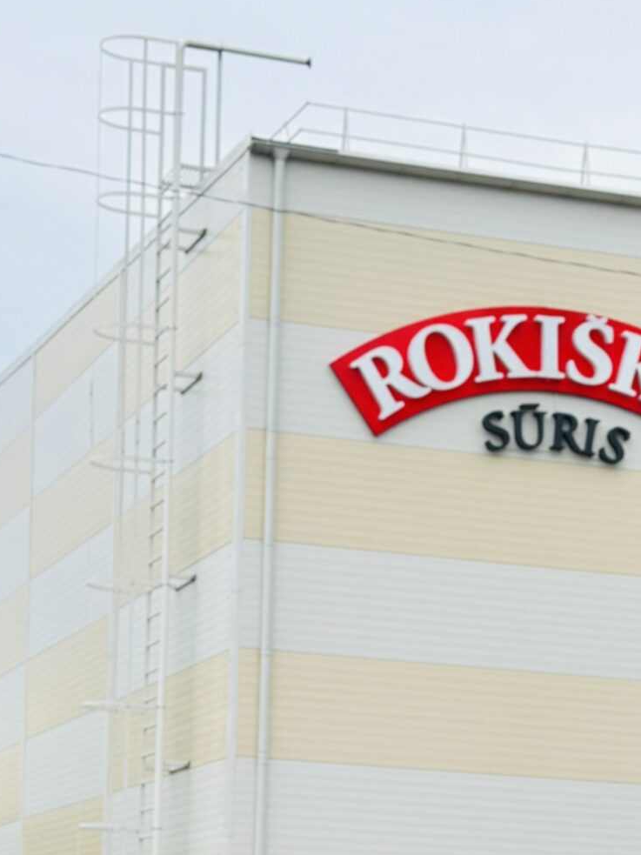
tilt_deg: -0.7
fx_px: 3087
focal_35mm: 125
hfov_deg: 11.8
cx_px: 600
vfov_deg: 15.1
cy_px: 1065
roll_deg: -2.6
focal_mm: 6.86
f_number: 1.78
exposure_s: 1/1667
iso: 80
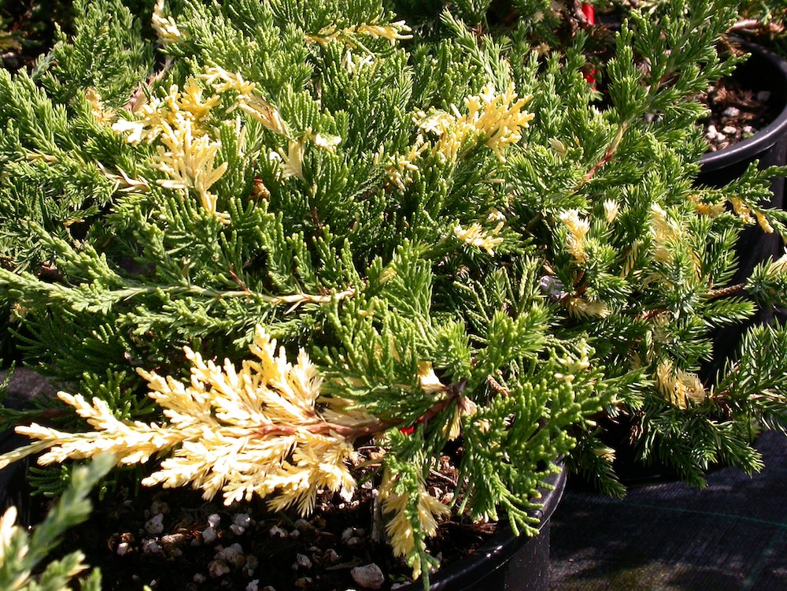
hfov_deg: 23.0
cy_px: 296
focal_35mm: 85
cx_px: 394
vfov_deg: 17.4
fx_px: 1932
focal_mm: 17.7
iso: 200
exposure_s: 1/645
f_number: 6.5
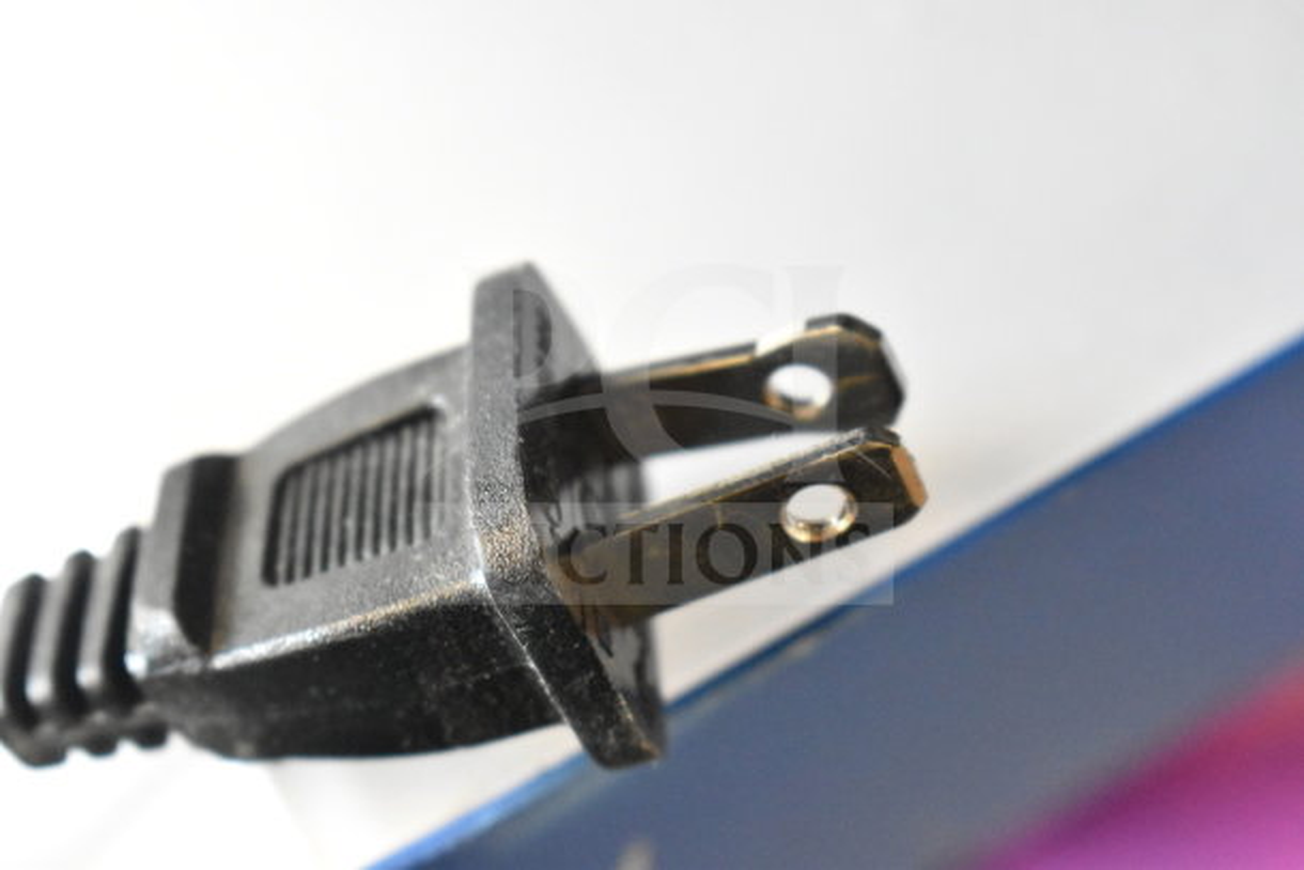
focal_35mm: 82
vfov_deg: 16.6
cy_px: 435
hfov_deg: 24.6
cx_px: 652
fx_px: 2989
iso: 9000
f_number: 5.6
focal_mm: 55
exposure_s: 1/100
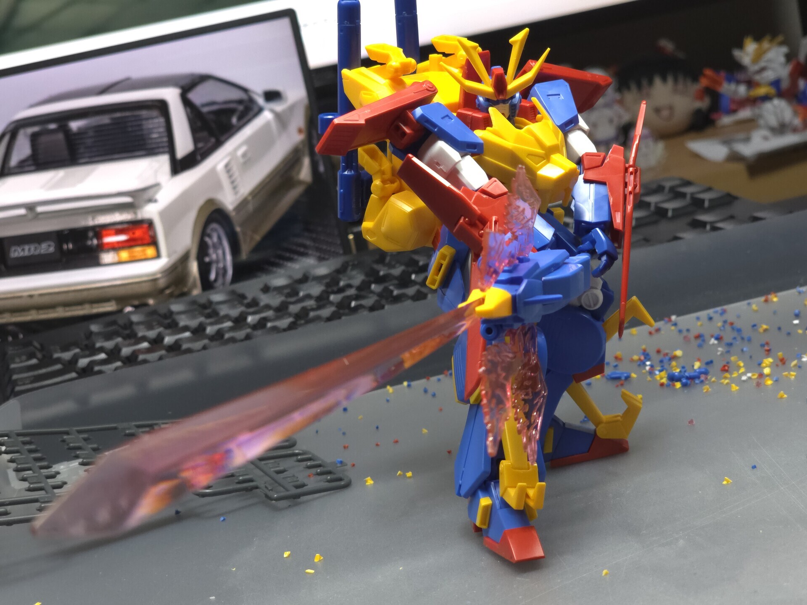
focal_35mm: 69
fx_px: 1609
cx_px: 404
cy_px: 302
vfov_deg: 21.3
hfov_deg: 28.2
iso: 125
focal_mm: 7.9
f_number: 2.4
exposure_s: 1/32
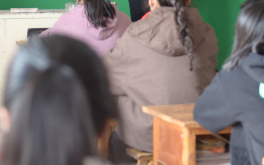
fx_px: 1396
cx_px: 99
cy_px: -75
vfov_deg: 6.7
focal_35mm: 194
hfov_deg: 10.8
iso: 220
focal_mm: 58
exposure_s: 1/60
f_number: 2.8
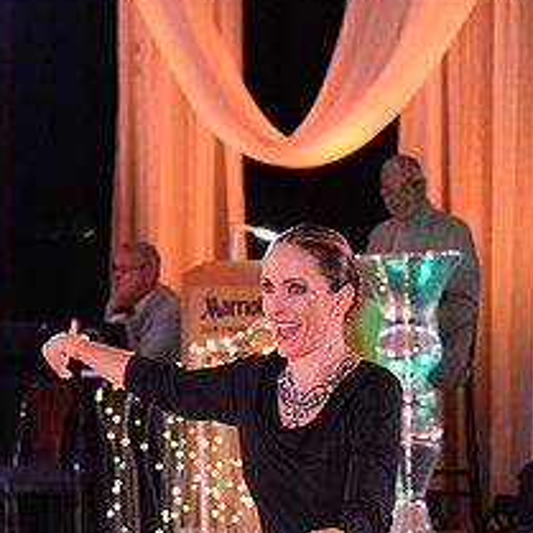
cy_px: 640
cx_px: 302
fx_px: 4930
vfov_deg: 6.2
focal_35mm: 283
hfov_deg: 6.2
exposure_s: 1/250
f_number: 5.6
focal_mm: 120
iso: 4000
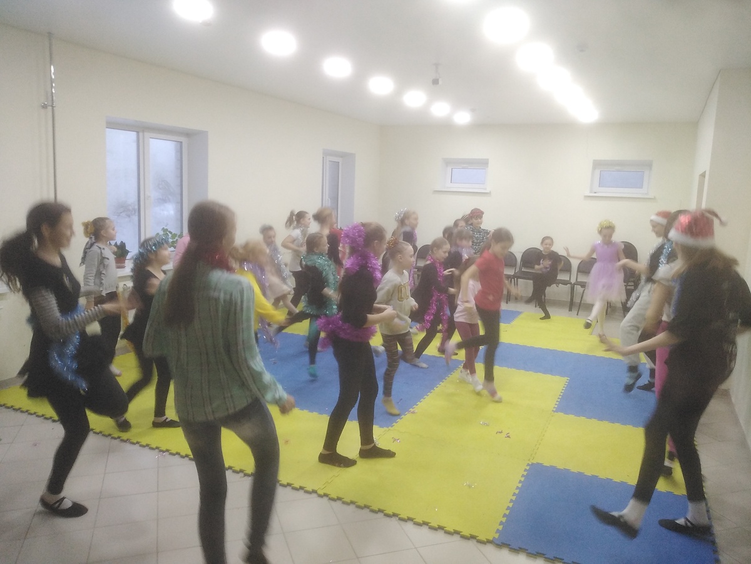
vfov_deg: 53.1
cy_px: 282
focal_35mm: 26
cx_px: 376
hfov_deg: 67.3
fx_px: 564
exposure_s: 1/30
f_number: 1.8
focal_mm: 3.62
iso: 266
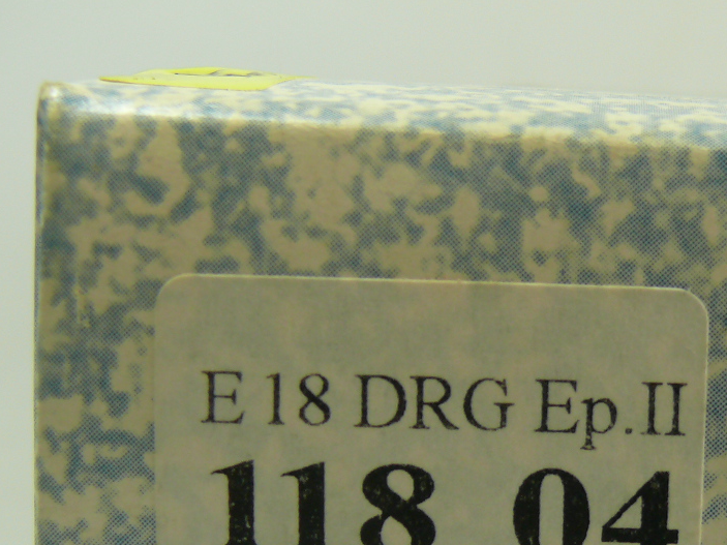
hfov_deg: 21.2
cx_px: 617
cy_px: 421
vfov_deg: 16.1
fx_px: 1911
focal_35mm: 91
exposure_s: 1/125
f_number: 3.6
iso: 100
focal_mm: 8
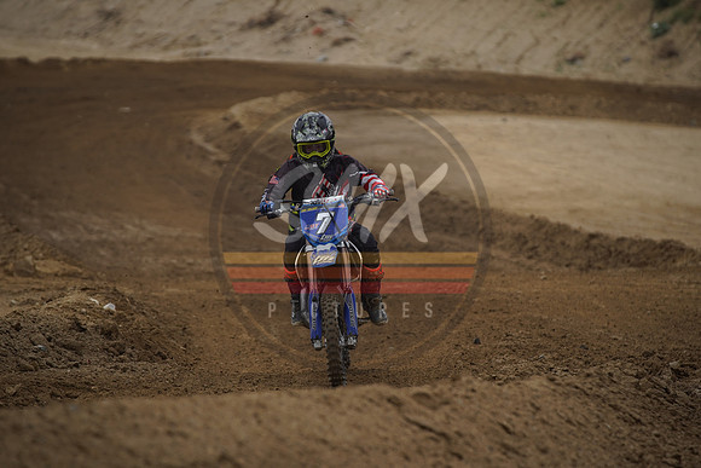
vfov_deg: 6.9
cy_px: 234
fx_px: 3895
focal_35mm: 200
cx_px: 350
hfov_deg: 10.3
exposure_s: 1/1000
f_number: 4
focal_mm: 200
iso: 320
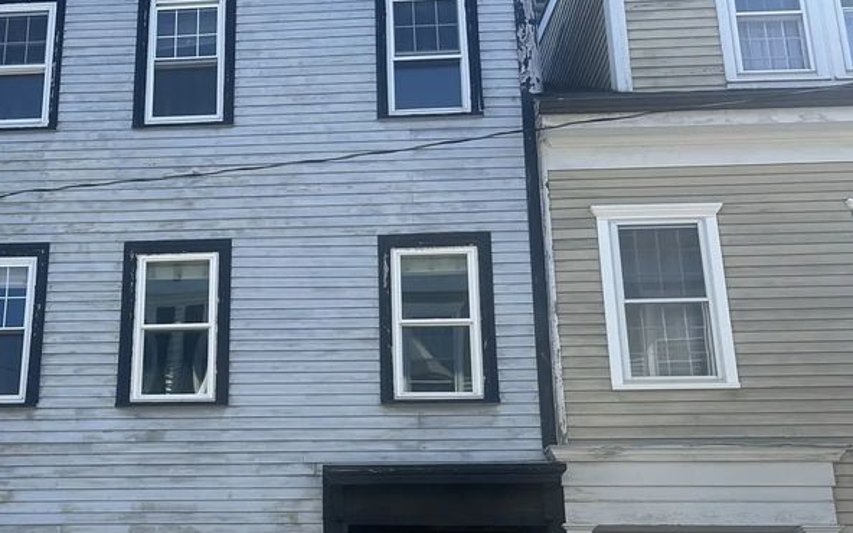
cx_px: 241
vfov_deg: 28.5
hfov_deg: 44.1
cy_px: 434
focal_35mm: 44
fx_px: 1023
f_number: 1.78
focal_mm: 6.86
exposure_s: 1/1517
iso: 80
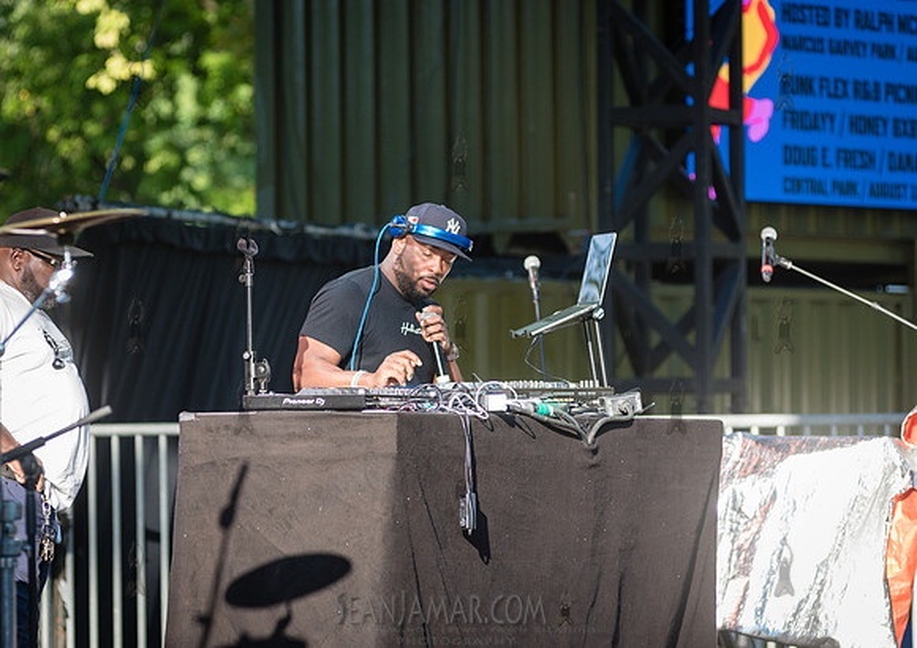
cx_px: 392
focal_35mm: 195
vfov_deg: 7.3
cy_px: 286
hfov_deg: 10.4
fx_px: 5054
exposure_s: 1/800
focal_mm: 155
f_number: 4
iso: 500
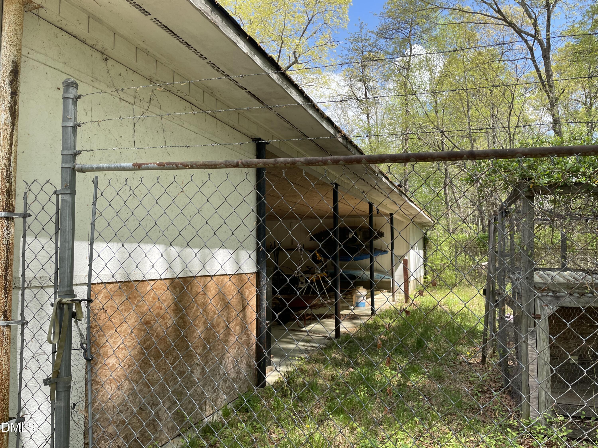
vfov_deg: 53.1
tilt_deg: +4.0
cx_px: 299
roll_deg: +1.3
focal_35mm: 26
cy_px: 224
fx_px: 449
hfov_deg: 67.3
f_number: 1.6
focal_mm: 4.2
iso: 32
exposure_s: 1/836
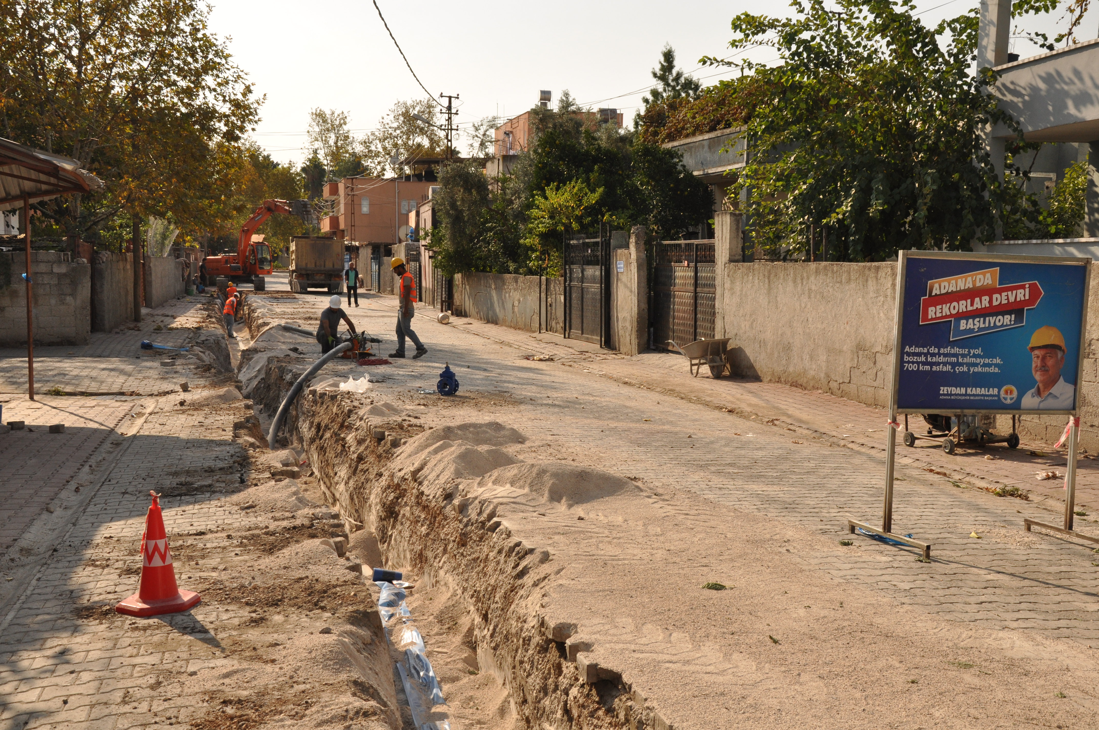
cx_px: 550
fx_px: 1189
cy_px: 365
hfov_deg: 49.6
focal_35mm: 39
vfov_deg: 34.1
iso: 400
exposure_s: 1/640
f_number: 11
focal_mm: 26
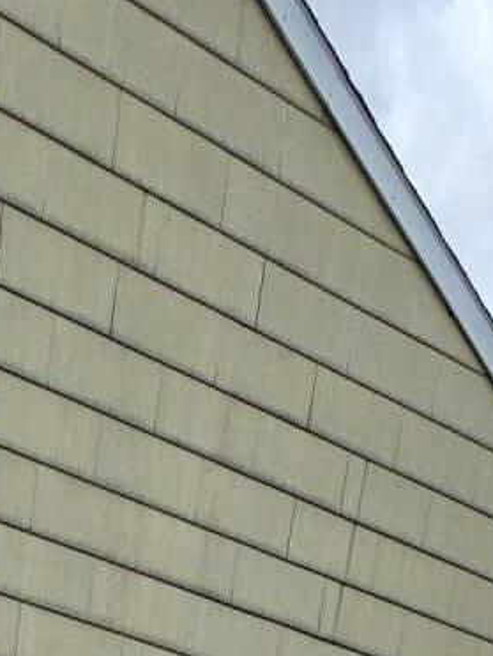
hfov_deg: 20.5
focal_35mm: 70
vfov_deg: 13.8
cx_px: 32
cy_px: 1706
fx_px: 1327
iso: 50
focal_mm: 2.2
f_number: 2.2
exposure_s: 1/1718
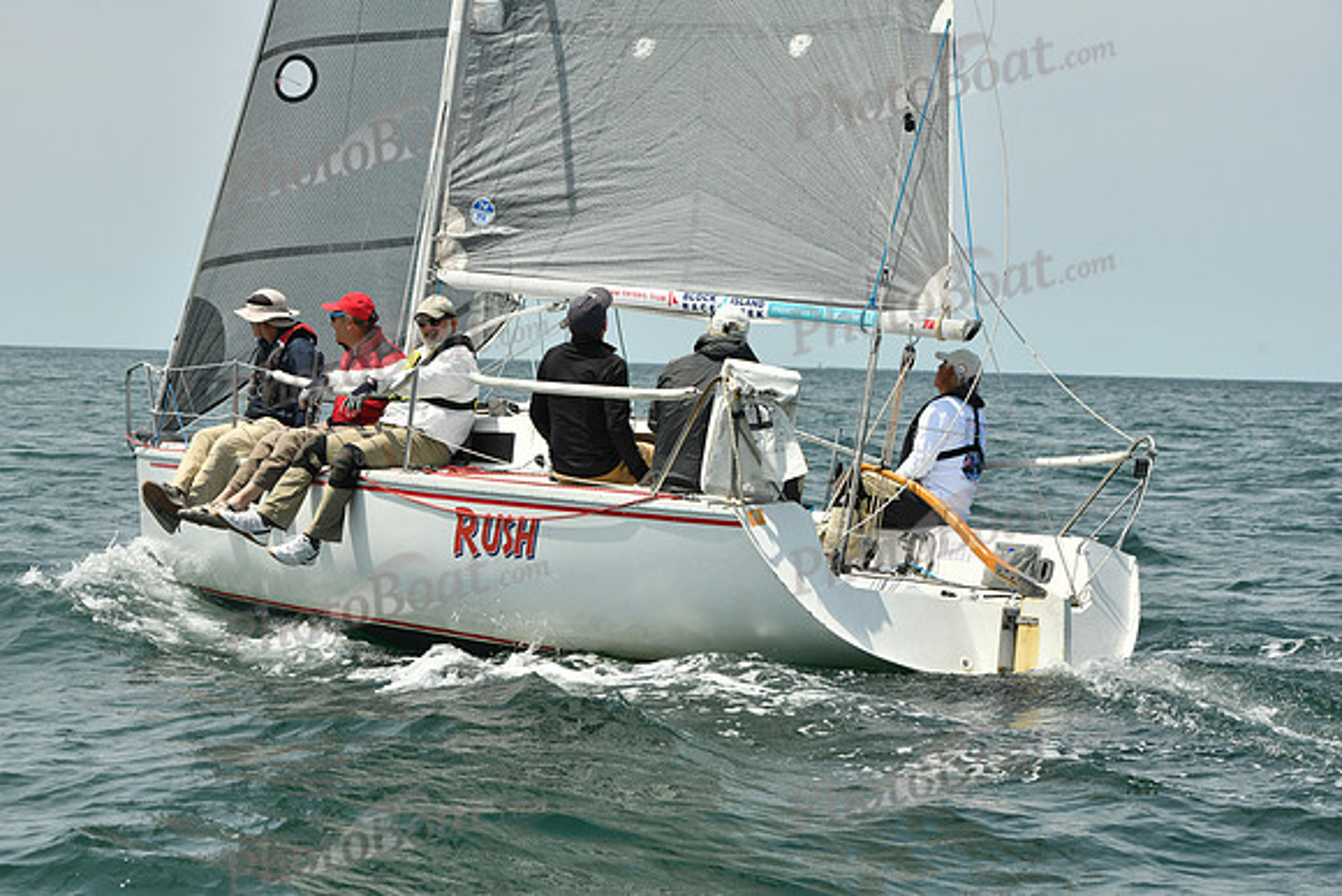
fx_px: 3654
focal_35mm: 98
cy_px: 448
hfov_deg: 20.8
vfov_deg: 14.0
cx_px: 671
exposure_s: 1/1250
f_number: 9
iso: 320
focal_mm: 98
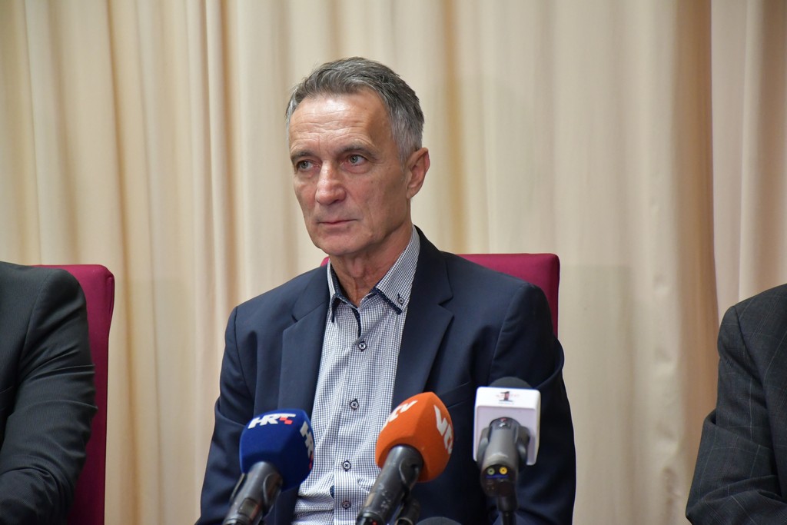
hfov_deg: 12.2
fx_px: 3673
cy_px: 262
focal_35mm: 168
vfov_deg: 8.2
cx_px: 394
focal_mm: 112
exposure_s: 1/125
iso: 4000
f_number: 5.6
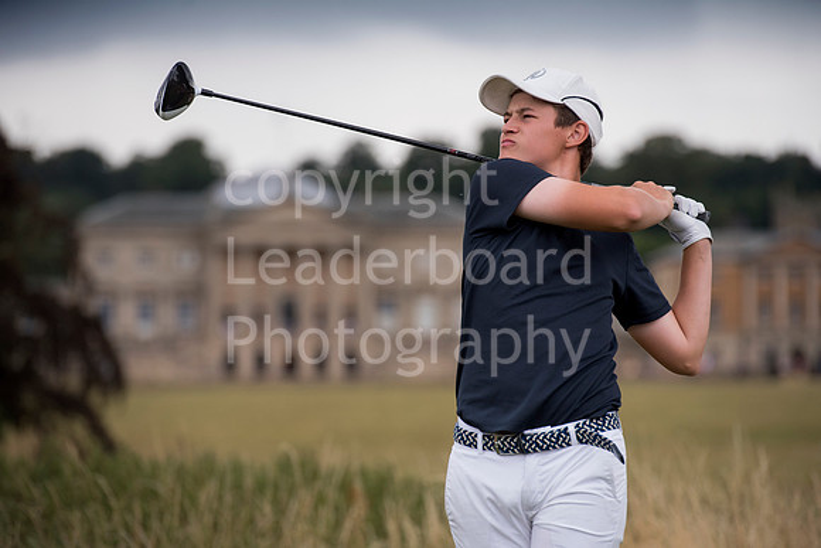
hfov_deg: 10.3
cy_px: 274
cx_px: 410
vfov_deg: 6.9
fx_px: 4562
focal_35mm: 200
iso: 400
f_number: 4
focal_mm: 200
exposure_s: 1/2000
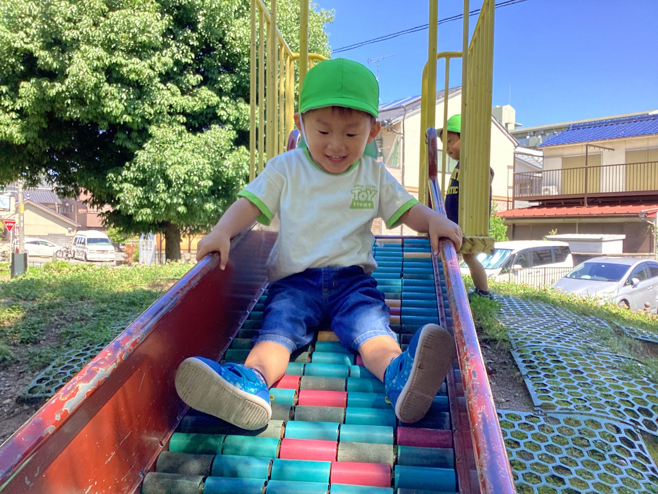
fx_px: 589
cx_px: 329
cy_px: 247
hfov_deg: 58.4
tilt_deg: -11.9
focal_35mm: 31
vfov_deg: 45.4
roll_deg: -0.9
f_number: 2.4
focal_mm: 3.3
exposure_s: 1/209
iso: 25
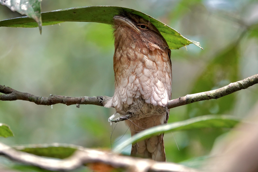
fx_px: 4299
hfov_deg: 3.4
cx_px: 129
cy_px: 86
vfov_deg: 2.3
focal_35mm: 600
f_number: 4
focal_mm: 220
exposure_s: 1/60
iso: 800
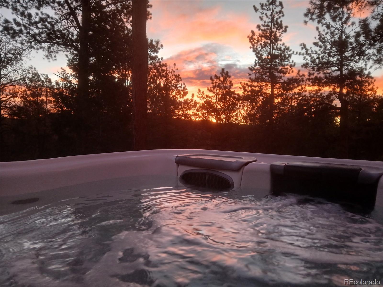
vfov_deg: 53.1
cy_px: 144
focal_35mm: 26
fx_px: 288
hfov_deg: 67.3
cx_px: 192
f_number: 1.8
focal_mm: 3.98
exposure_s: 1/60
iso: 160
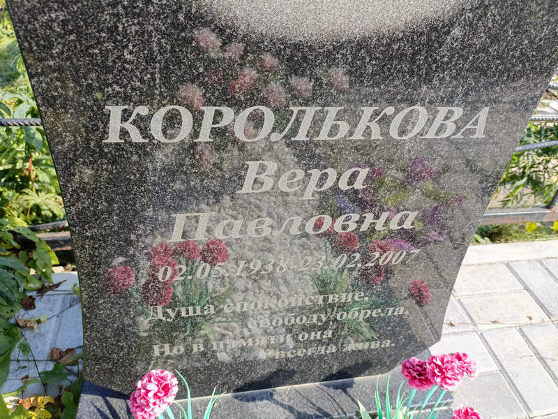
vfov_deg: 54.9
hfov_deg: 69.4
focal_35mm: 25
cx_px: 279
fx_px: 403
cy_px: 210
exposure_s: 1/396
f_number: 1.69
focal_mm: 4.76
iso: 112
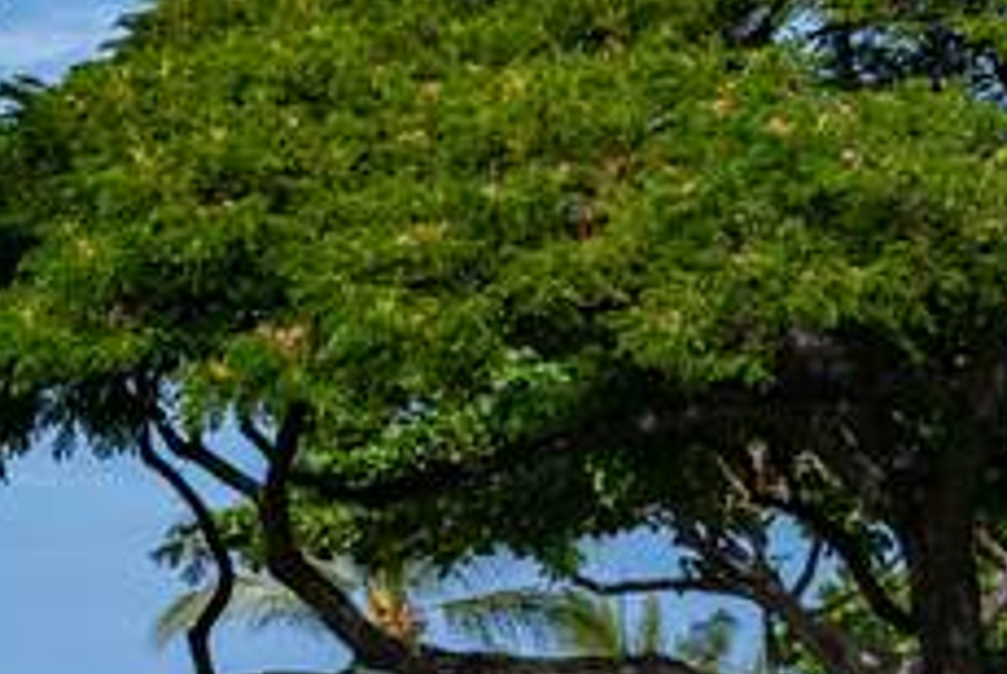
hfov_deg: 8.2
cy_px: 1059
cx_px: -123
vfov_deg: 5.5
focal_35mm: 250
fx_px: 7002
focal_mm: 45
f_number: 9
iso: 100
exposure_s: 1/640
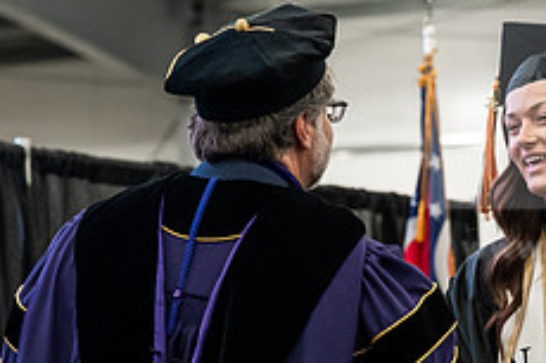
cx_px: 354
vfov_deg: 6.3
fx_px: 3289
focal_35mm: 217
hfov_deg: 9.5
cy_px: 298
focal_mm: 86
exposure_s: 1/200
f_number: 4.5
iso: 4000
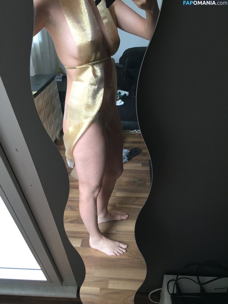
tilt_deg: -42.5
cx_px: 114
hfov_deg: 48.2
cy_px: 152
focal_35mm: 29
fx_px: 255
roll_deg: +3.9
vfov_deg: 61.7
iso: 64
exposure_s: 1/30
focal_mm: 4.15
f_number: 2.2
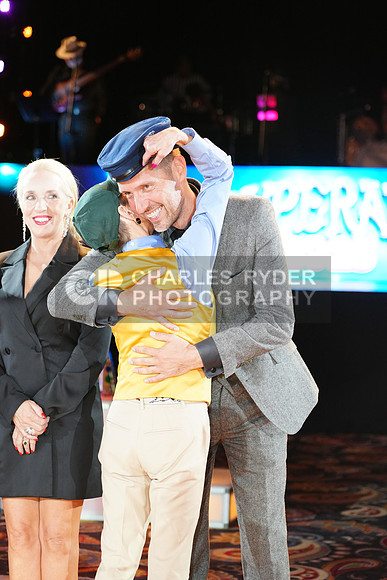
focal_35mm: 105
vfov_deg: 19.5
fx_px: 1692
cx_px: 194
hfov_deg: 13.0
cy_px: 290
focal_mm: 105
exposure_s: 1/250
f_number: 4
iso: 2500
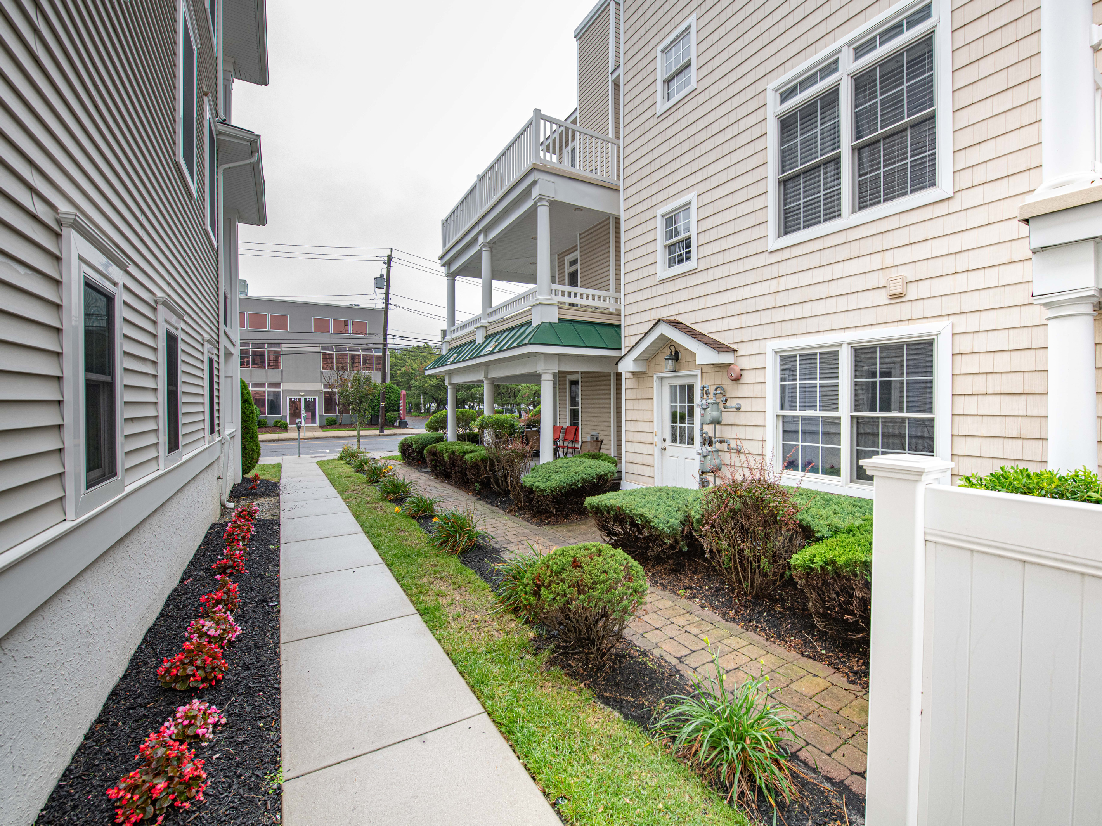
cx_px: 613
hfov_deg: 97.2
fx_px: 482
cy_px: 413
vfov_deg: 81.2
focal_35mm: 15
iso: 320
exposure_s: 1/80
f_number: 9
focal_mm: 14
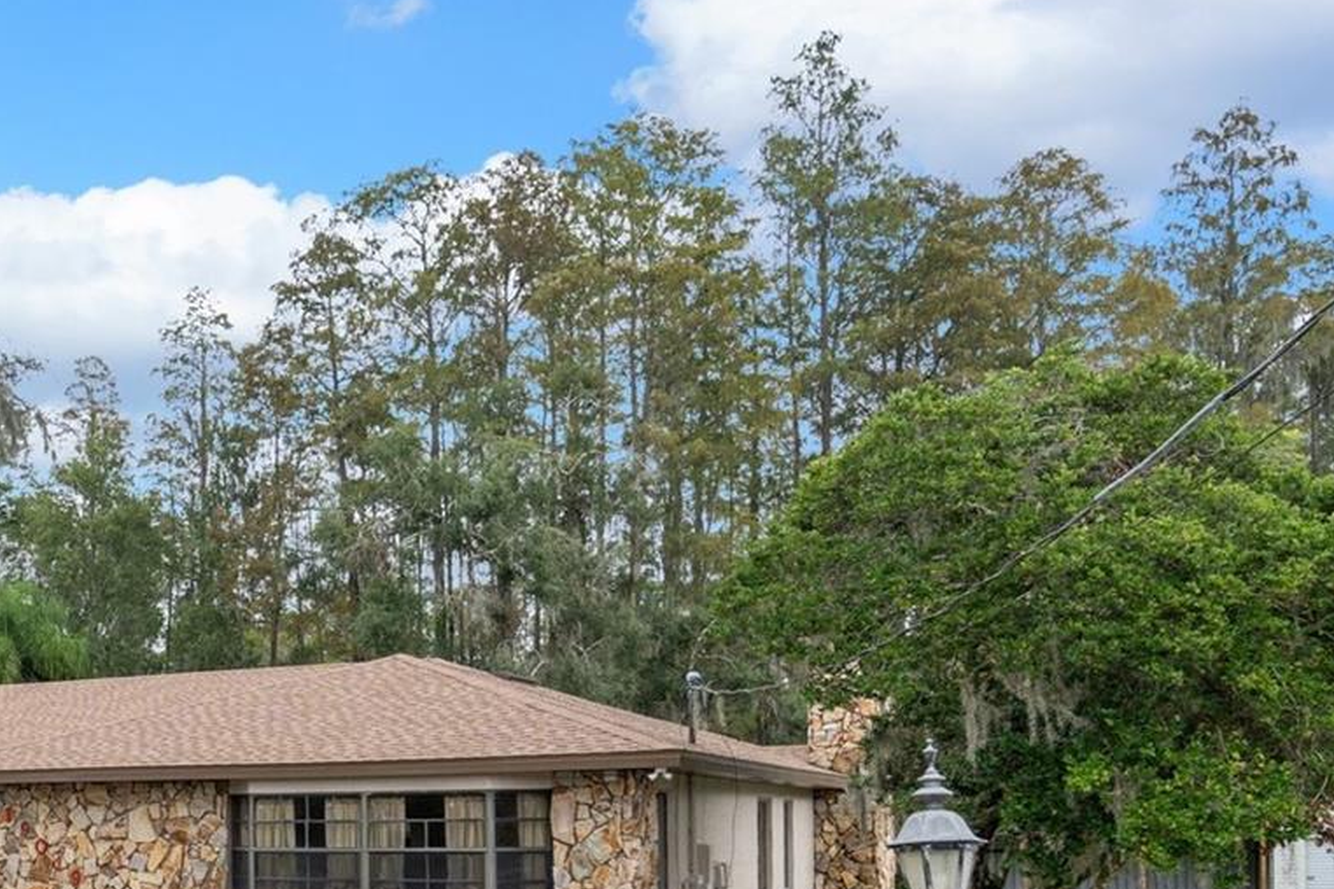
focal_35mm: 42
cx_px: 105
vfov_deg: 29.7
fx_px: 1556
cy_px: 896
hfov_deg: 42.2
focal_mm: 20
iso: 320
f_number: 8
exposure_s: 1/100
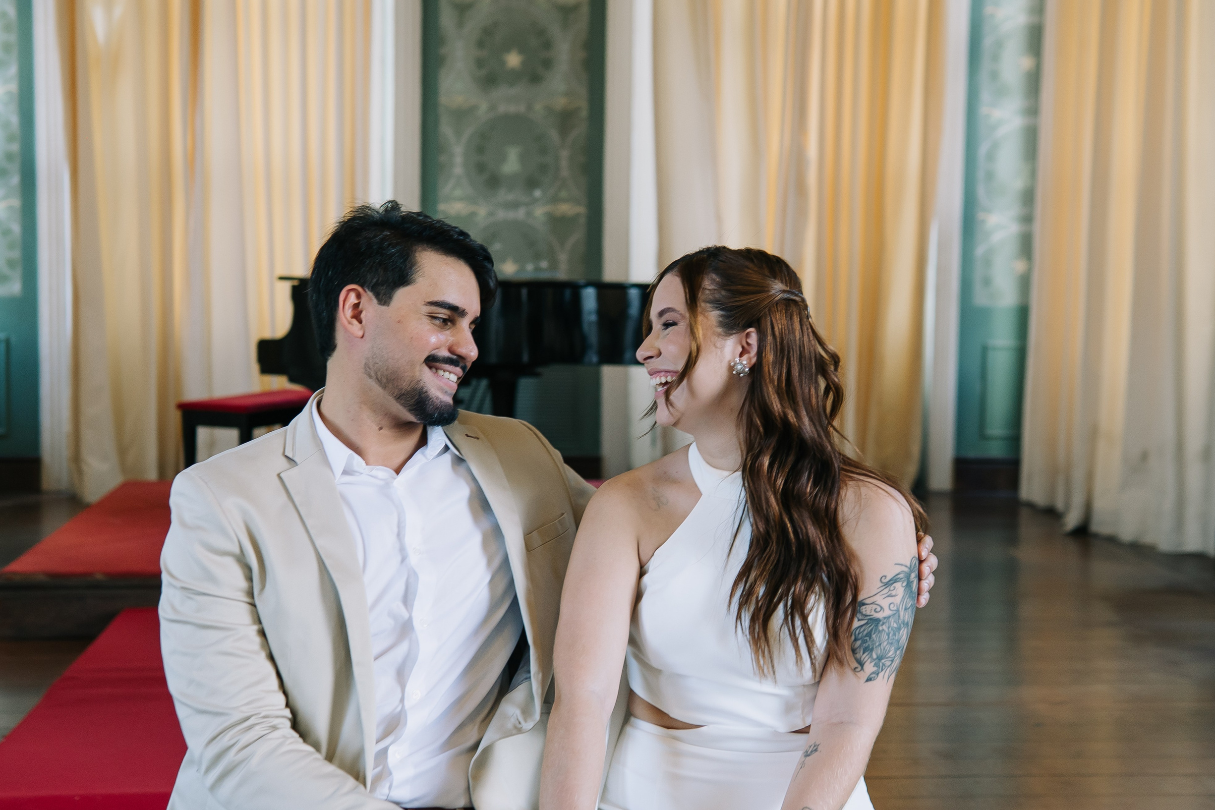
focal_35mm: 47
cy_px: 388
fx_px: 1586
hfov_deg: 41.9
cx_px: 599
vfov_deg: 28.6
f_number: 2.5
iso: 320
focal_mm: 30
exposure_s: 1/125
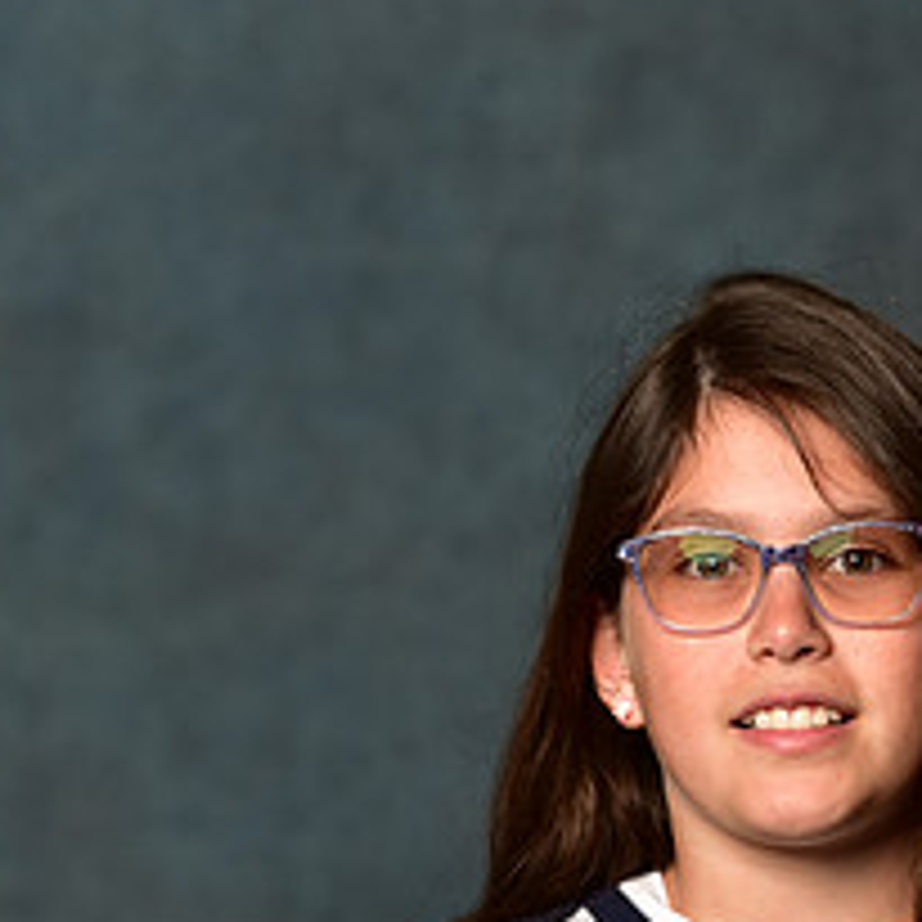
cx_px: 771
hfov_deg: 4.6
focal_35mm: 384
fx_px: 11572
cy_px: 989
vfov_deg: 4.6
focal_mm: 160
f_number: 4.5
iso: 200
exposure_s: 1/250
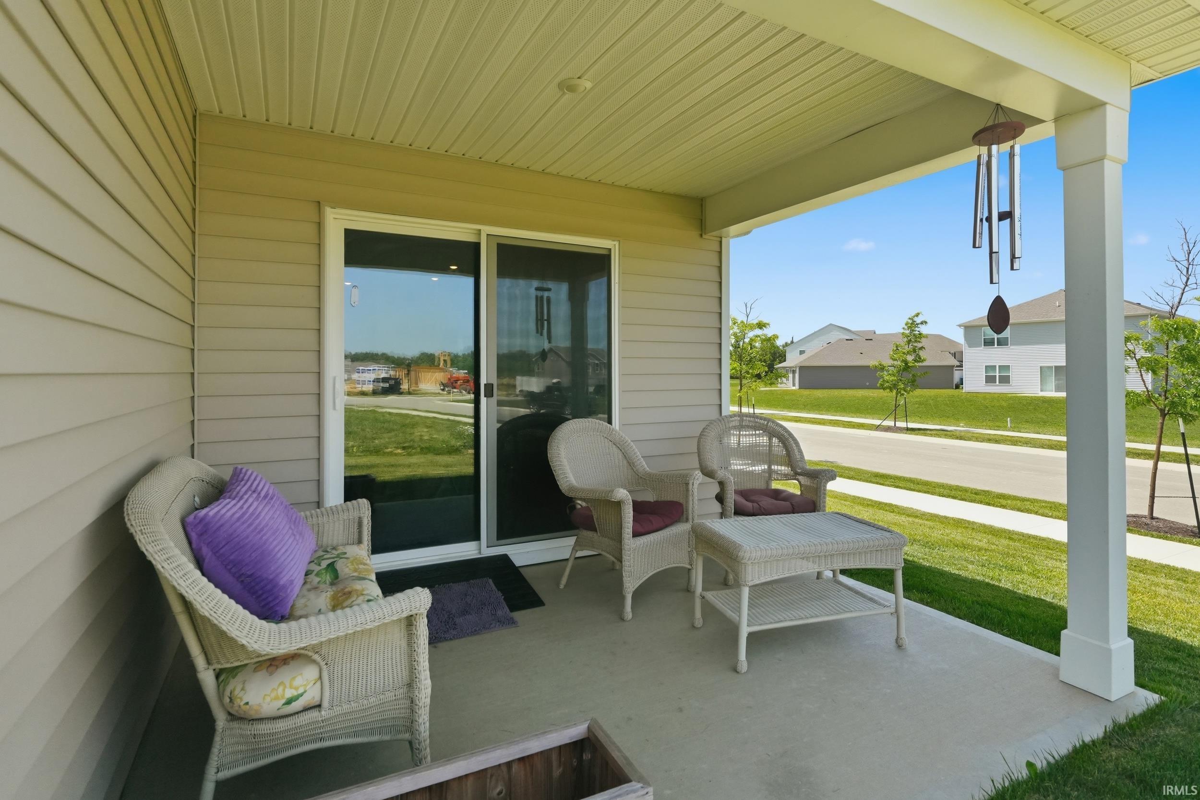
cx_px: 600
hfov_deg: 90.0
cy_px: 400
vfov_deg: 67.4
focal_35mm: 18
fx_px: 600
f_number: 4
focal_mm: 12
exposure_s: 1/1600
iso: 800
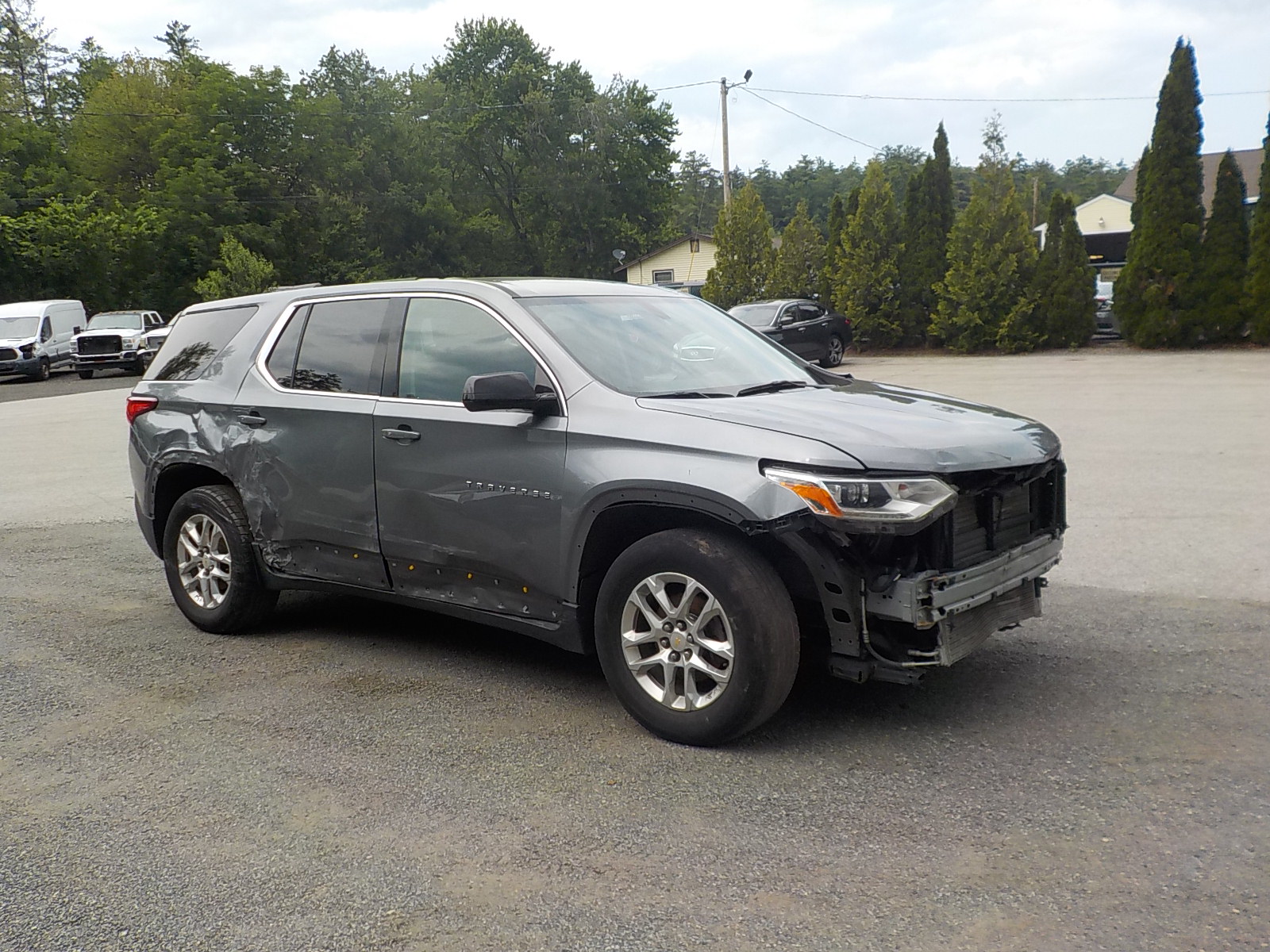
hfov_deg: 60.0
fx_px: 1101
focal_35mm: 30
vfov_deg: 46.8
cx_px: 635
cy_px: 476
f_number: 3.3
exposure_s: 1/640
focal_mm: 4.1
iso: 125
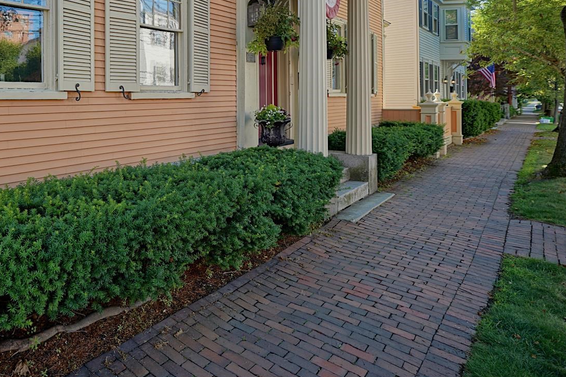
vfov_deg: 52.9
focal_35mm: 23
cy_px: 99
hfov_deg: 68.6
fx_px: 361
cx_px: 112
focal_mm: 14
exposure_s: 1/80
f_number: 4.5
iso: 100
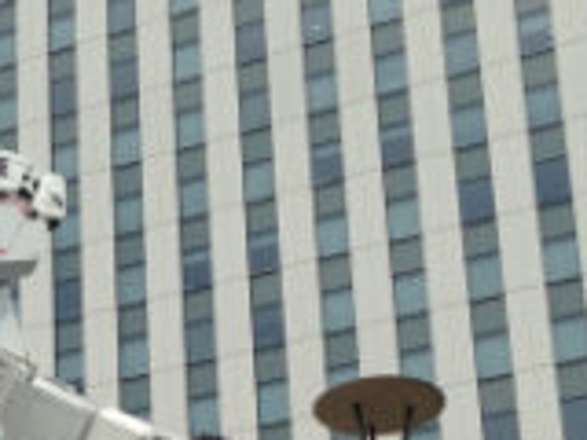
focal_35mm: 128
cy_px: 556
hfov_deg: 15.2
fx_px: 2171
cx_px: 29
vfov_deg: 11.3
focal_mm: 4.12
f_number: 2.4
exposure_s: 1/2088
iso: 50
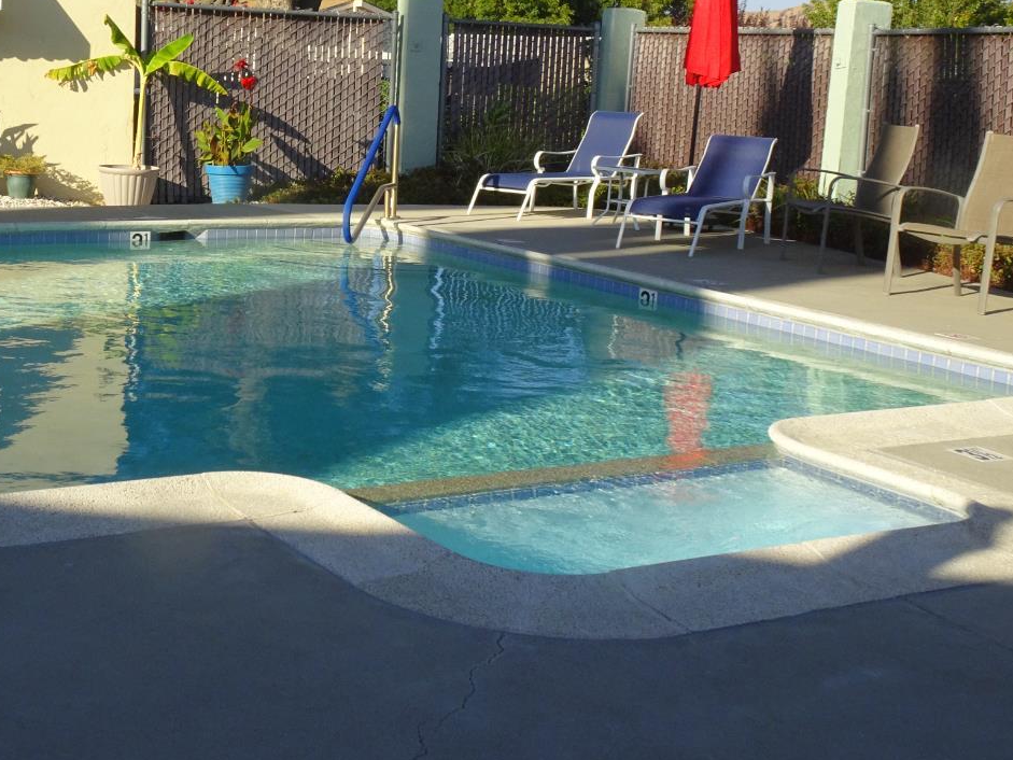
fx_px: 1493
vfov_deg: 28.3
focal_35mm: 51
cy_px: 233
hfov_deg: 36.7
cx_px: 261
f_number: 4
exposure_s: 1/320
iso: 80
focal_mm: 5.43
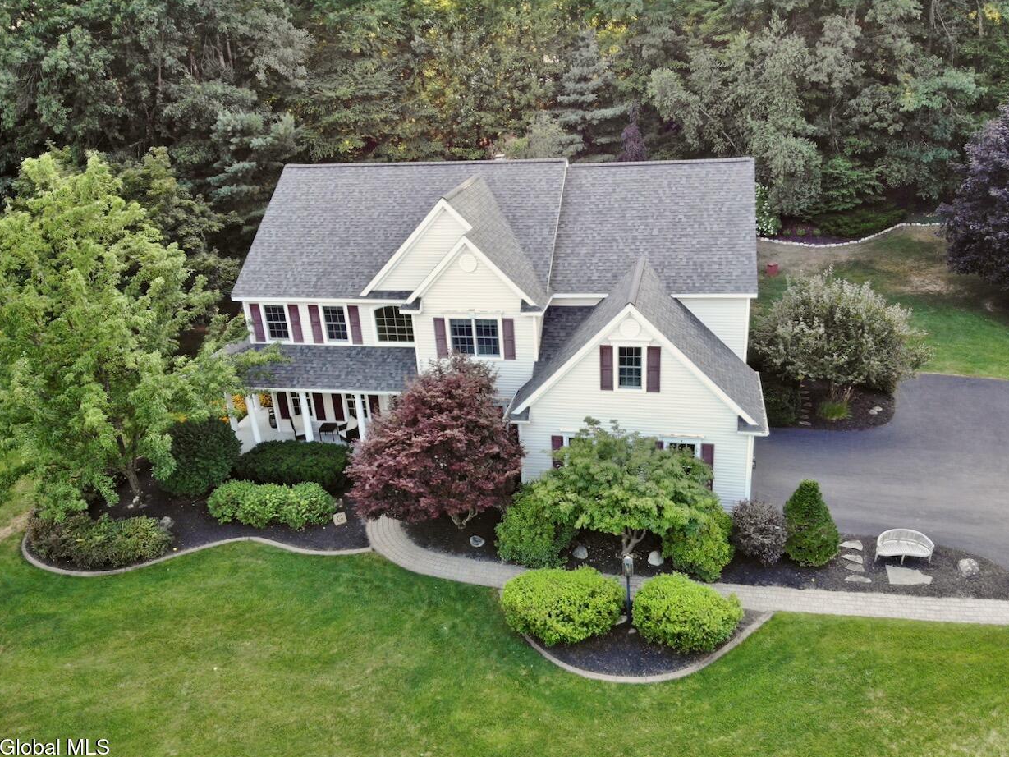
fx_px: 729
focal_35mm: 25
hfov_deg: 69.4
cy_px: 388
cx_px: 520
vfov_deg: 54.9
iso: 100
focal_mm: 4.5
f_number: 2.8
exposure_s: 1/43.1
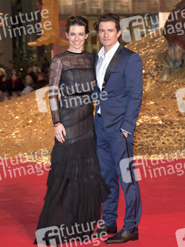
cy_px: 131
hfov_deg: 15.7
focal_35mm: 94
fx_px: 670
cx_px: 92
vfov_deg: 20.9
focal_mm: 86
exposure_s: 1/160
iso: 1000
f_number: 5.6
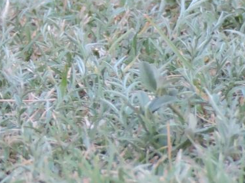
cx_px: -229
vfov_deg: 3.5
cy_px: -107
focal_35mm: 428
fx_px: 3027
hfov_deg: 4.6
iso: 800
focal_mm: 17.8
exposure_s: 1/30
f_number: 4.1
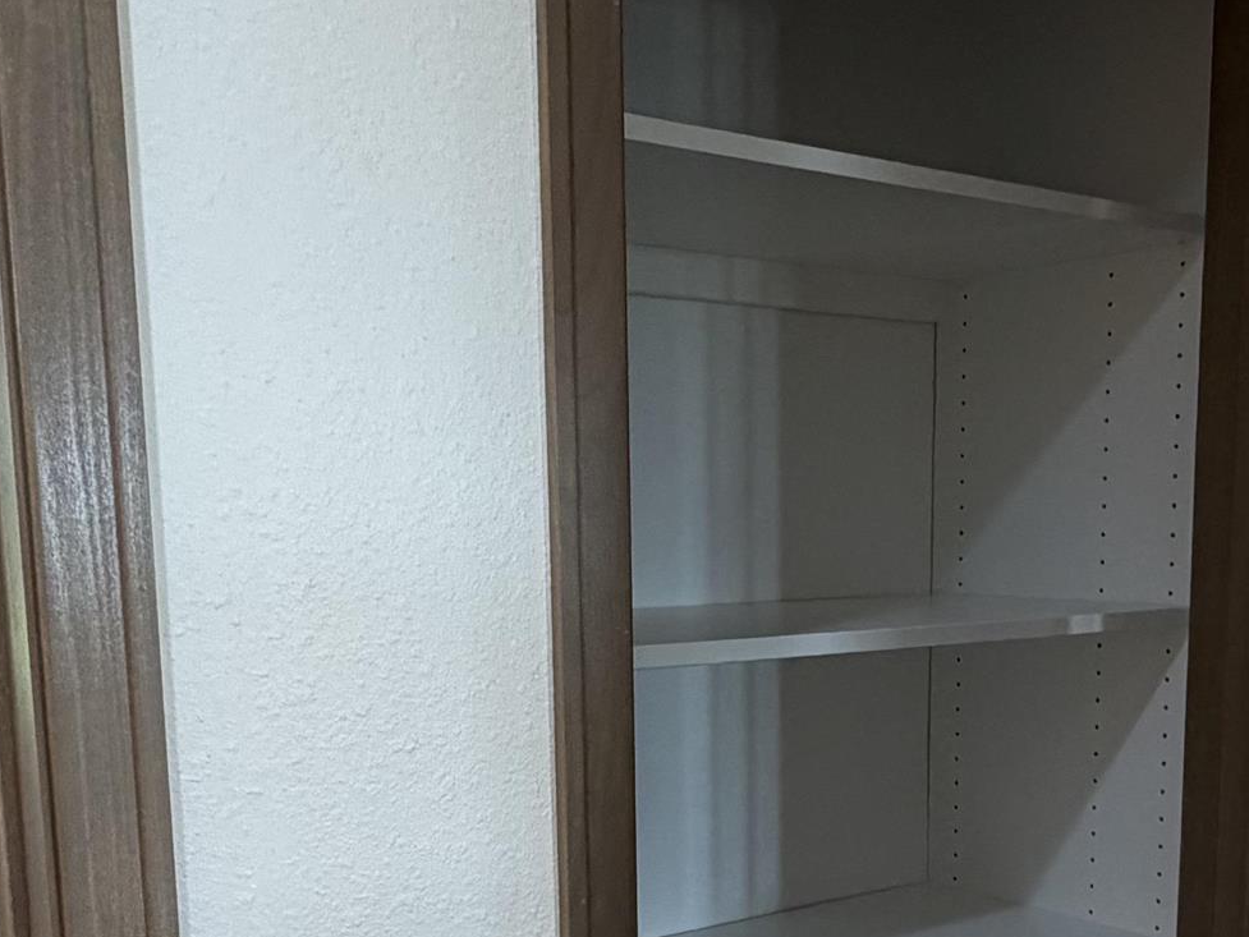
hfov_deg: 42.8
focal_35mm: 44
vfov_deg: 31.9
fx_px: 1588
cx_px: 738
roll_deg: +0.4
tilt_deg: -10.4
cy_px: 772
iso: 250
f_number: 2.2
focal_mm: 2.22
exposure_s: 1/120
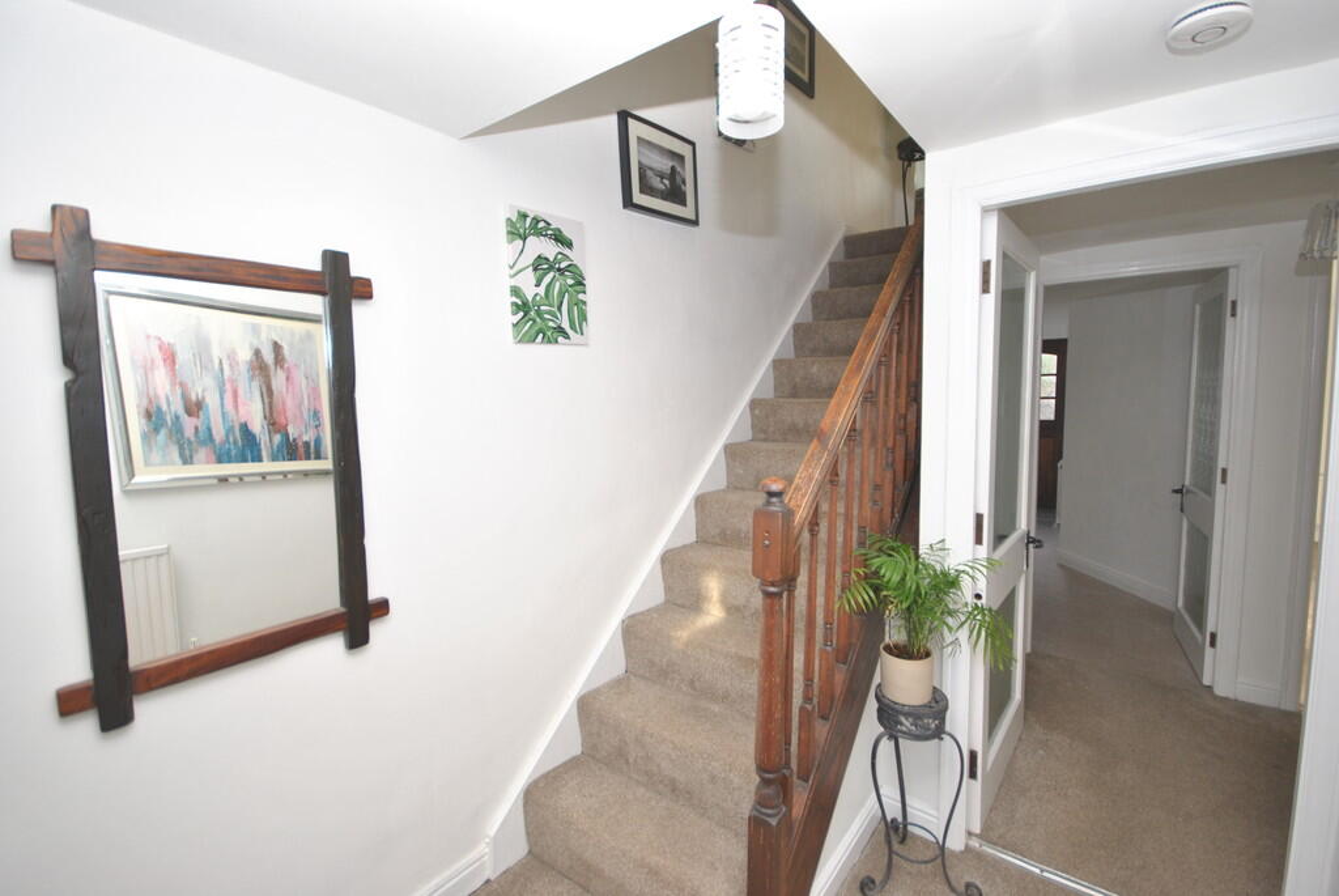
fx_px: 558
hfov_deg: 100.3
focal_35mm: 15
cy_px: 448
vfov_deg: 77.5
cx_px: 670
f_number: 4
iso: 200
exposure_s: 1/60
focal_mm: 10
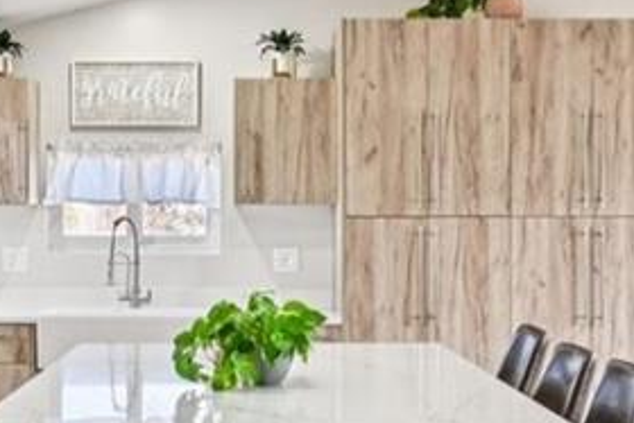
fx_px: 1410
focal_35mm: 80
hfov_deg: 25.3
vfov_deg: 17.1
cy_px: 201
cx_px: 238
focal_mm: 14
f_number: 10
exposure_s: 1/13
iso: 400
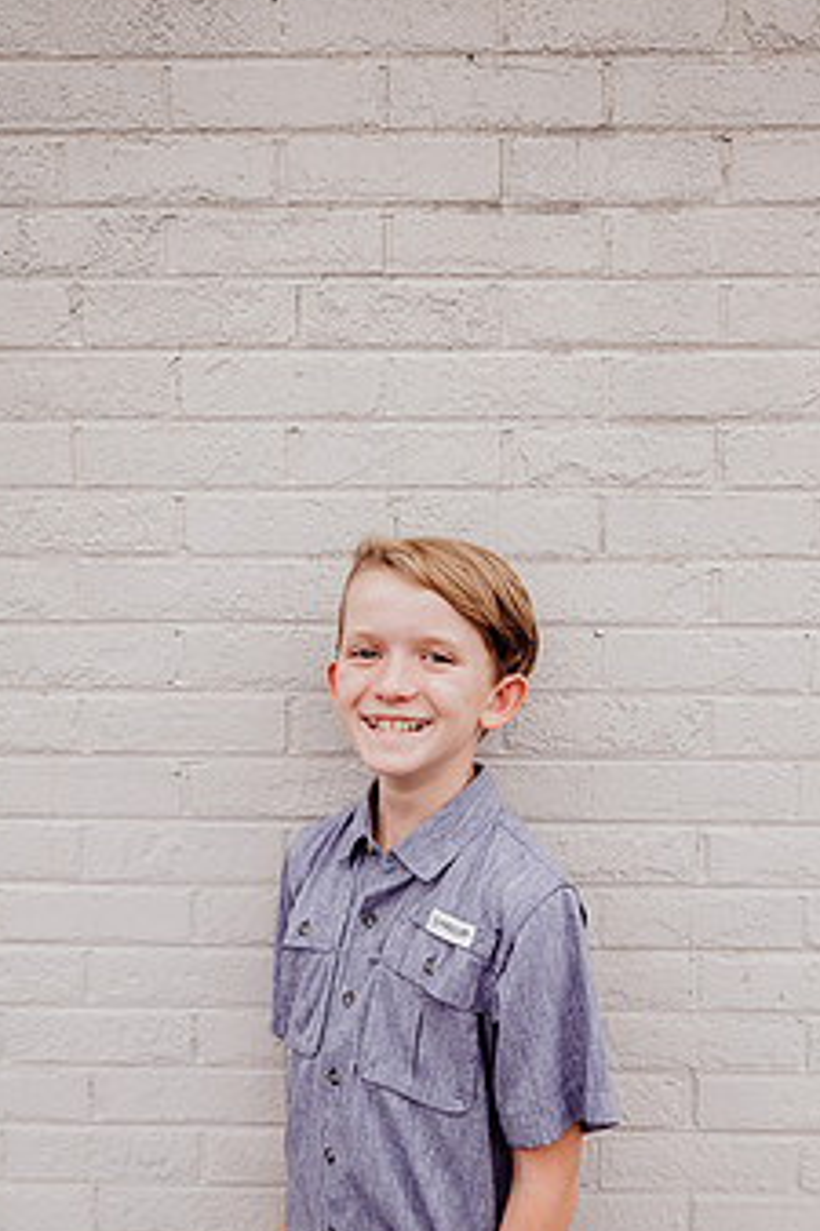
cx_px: 441
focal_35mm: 32
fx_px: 1094
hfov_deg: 41.0
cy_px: 790
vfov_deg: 57.8
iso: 200
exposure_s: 1/200
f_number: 2.5
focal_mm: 24
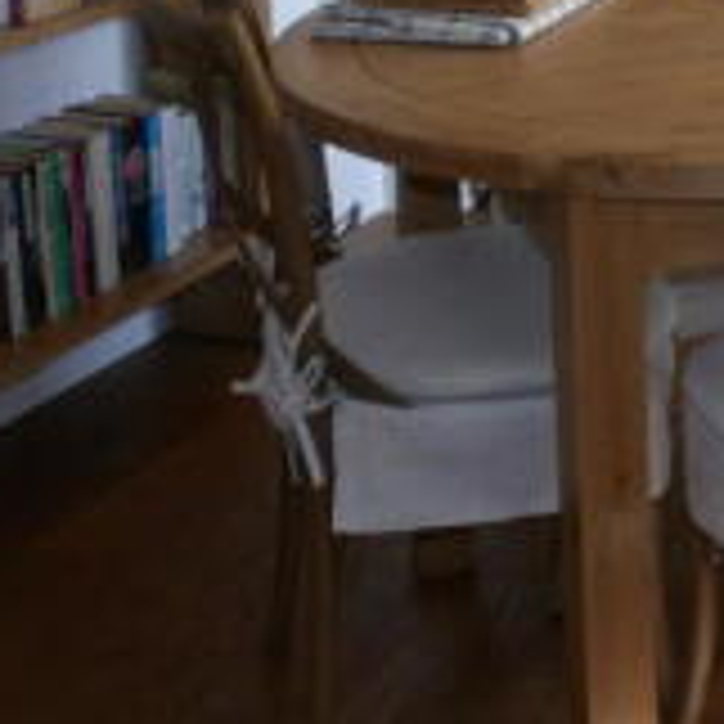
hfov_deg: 21.2
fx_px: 1822
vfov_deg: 21.1
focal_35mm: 77
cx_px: 830
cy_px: -124
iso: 200
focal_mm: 4.3
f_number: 4.1
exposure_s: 1/27
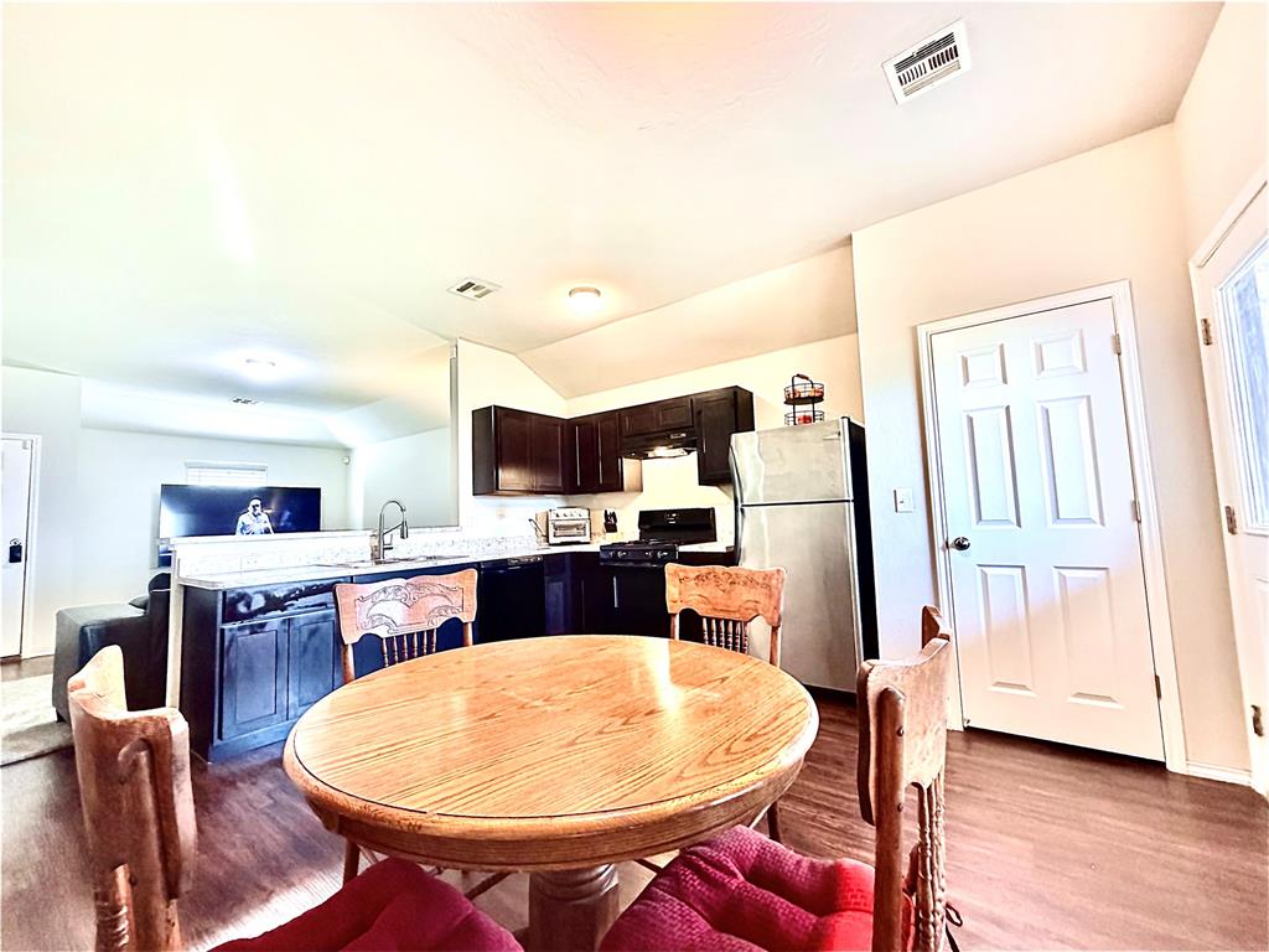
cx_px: 634
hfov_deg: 102.1
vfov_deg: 85.7
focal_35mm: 14
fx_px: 513
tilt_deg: +4.2
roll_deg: +2.2
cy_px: 476
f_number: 2.2
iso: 320
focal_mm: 2.22
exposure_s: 1/60
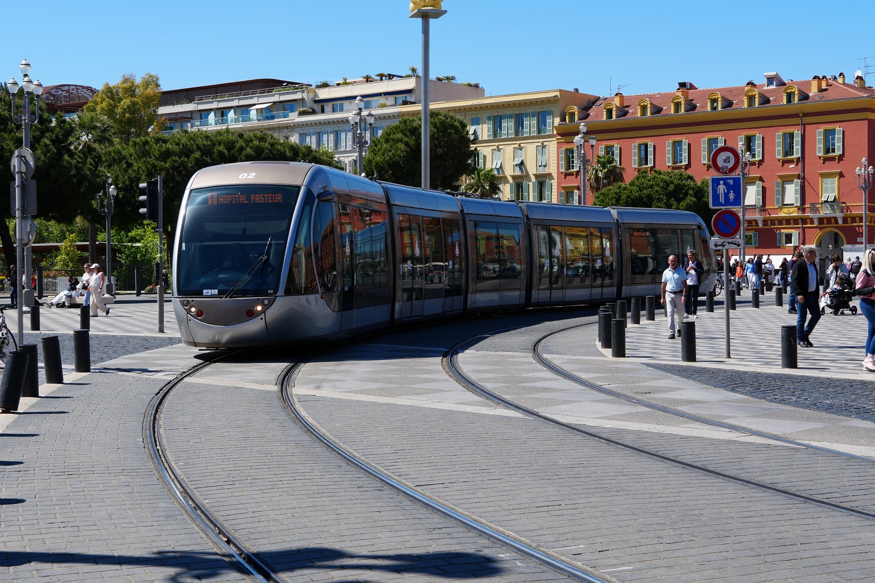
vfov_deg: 25.7
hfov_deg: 37.9
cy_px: 292
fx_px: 1276
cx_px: 438
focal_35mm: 52
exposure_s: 1/125
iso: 100
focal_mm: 35
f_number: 11
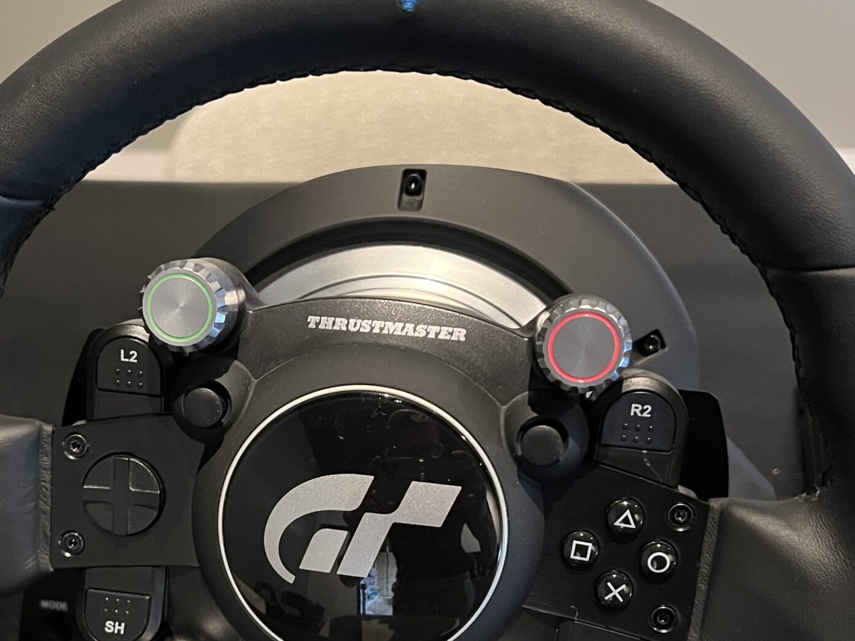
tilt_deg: -40.4
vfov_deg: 29.4
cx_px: 329
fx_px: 1185
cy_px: 532
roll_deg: +1.5
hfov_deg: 39.4
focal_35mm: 48
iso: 640
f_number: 1.5
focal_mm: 5.7
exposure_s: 1/33
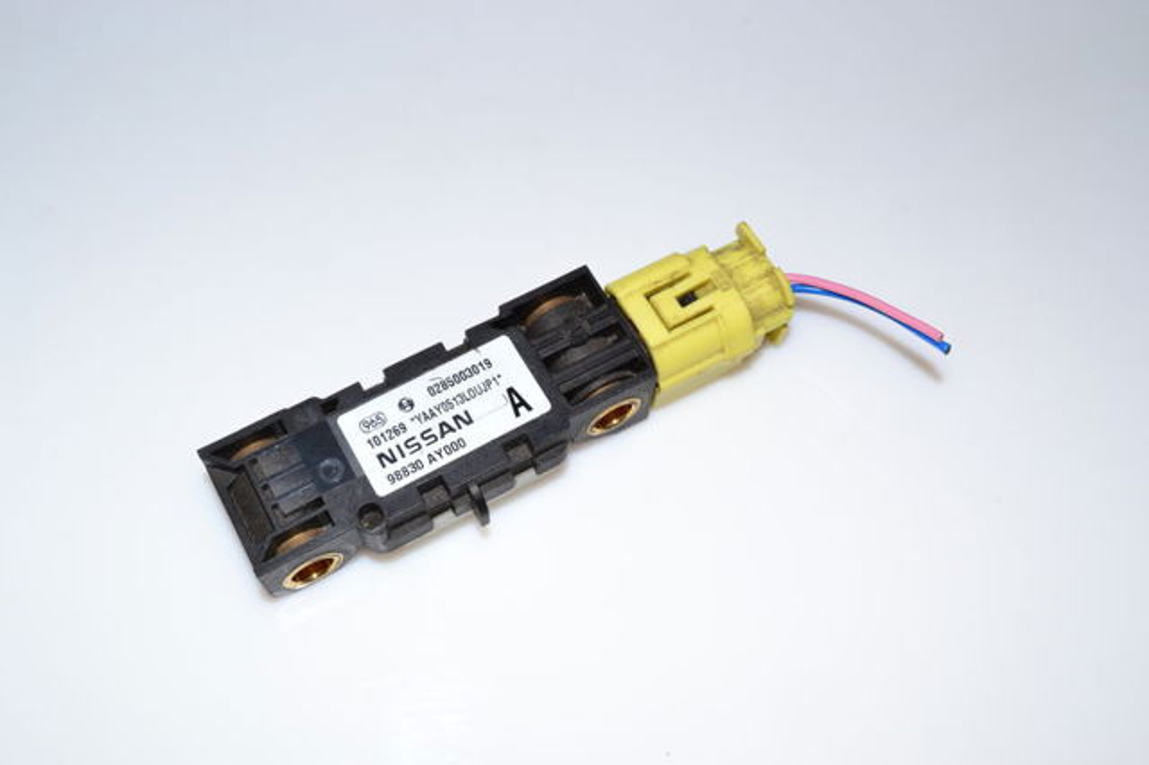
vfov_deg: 34.2
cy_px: 382
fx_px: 1244
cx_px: 574
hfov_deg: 49.6
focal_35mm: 39
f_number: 18
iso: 400
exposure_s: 1/200
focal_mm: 26
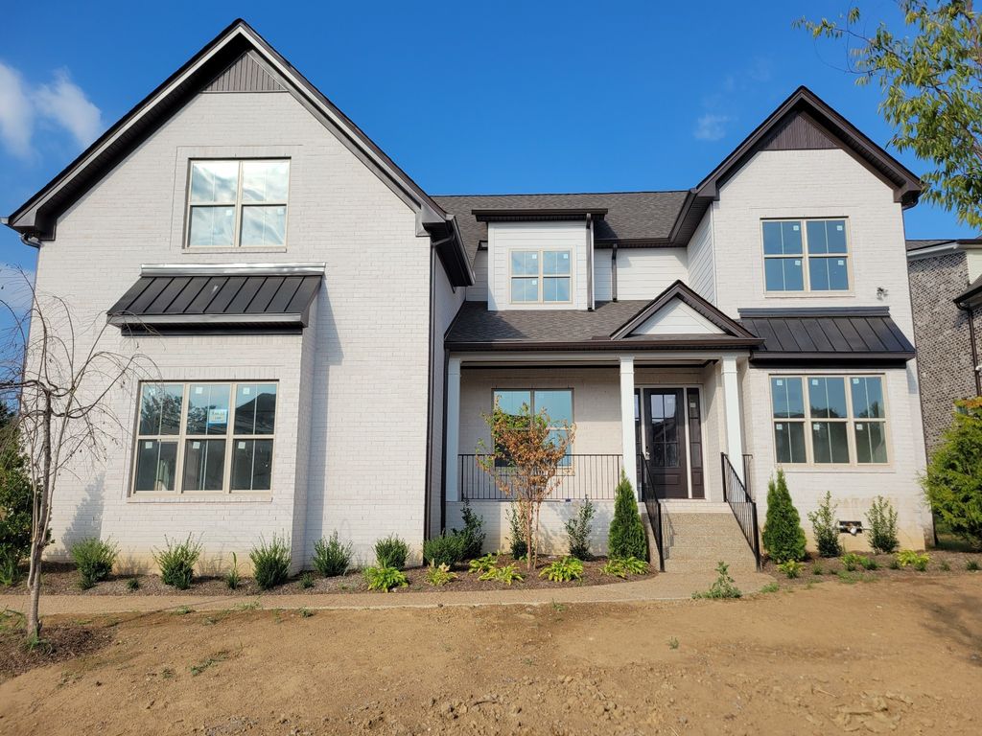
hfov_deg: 67.3
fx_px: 738
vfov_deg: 53.1
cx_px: 491
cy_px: 368
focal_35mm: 26
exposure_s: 1/2456
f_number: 1.8
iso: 40
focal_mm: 5.4
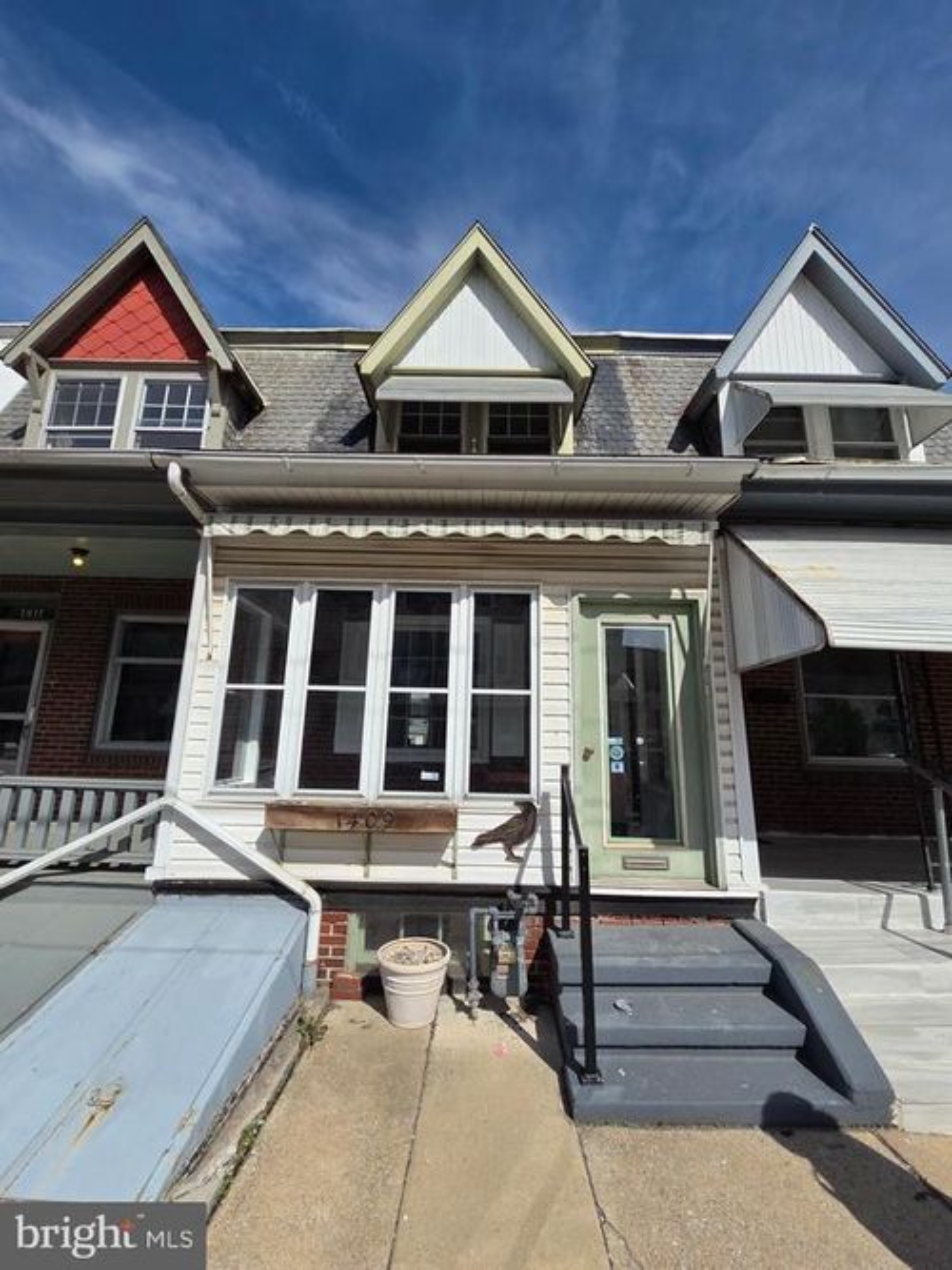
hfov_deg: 89.9
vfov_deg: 106.2
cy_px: 635
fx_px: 477
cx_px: 476
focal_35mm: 13
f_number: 2.2
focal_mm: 2.2
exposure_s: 1/3637
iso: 50
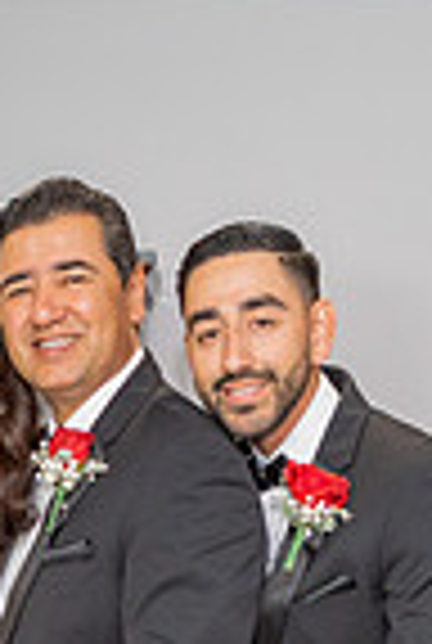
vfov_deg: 16.8
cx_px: -88
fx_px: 2024
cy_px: 887
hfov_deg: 11.9
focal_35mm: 113
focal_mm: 24
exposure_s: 1/160
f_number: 4
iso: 640
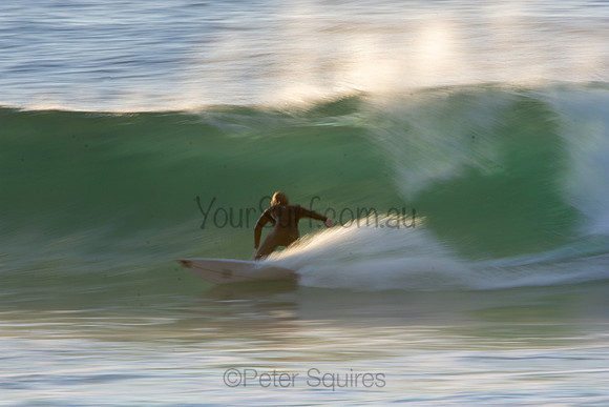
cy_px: 204
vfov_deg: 1.8
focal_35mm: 750
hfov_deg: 2.7
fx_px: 12690
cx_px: 304
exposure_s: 1/25
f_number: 20
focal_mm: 500
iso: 100
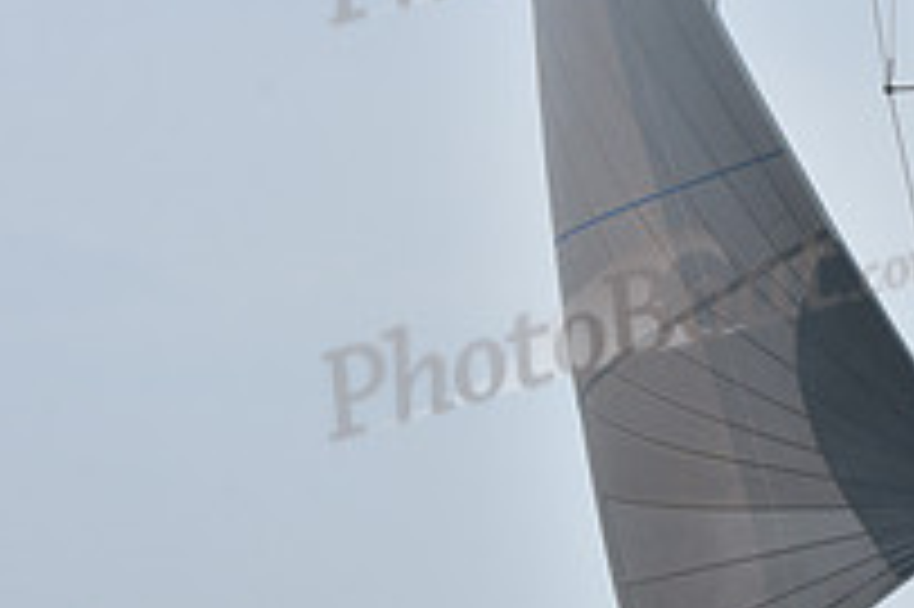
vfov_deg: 6.8
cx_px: 1193
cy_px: 493
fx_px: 5074
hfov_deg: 10.1
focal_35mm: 200
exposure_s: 1/800
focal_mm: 70
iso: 320
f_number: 11
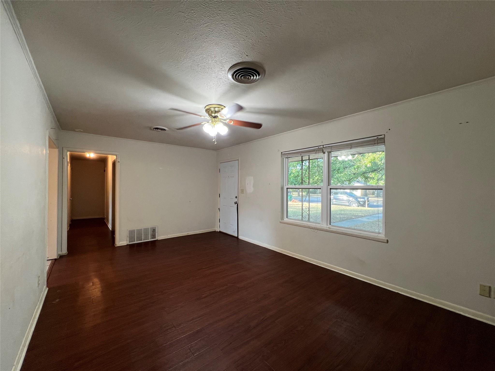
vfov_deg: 89.9
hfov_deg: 106.2
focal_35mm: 13
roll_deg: -0.3
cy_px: 186
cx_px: 248
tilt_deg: +0.3
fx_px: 186
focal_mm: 1.57
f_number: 1.8
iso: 160
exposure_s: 1/120
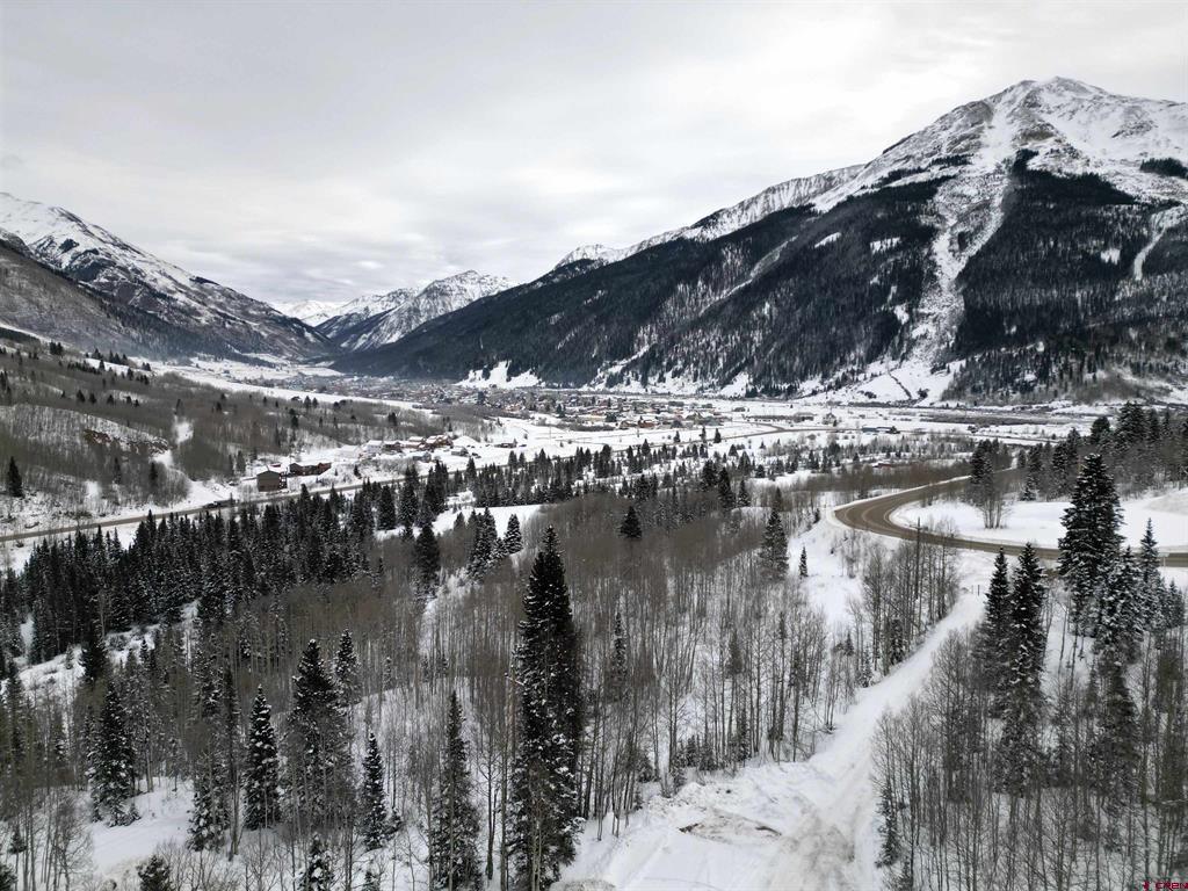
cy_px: 446
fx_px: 824
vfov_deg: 56.8
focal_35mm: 24
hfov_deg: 71.6
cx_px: 594
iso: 130
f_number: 1.7
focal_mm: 6.72
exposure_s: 1/120
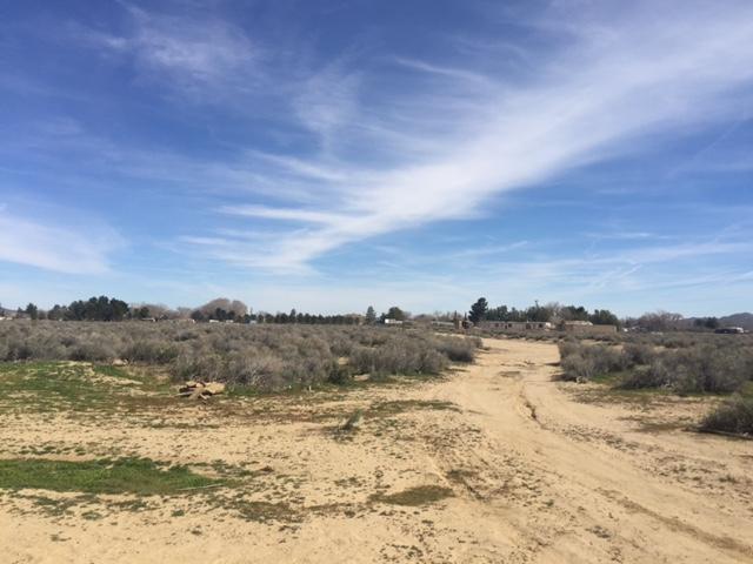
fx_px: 631
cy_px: 282
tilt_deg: +3.8
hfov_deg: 61.7
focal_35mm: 29
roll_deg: -1.1
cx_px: 376
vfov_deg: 48.2
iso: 32
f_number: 2.2
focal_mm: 4.15
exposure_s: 1/3597
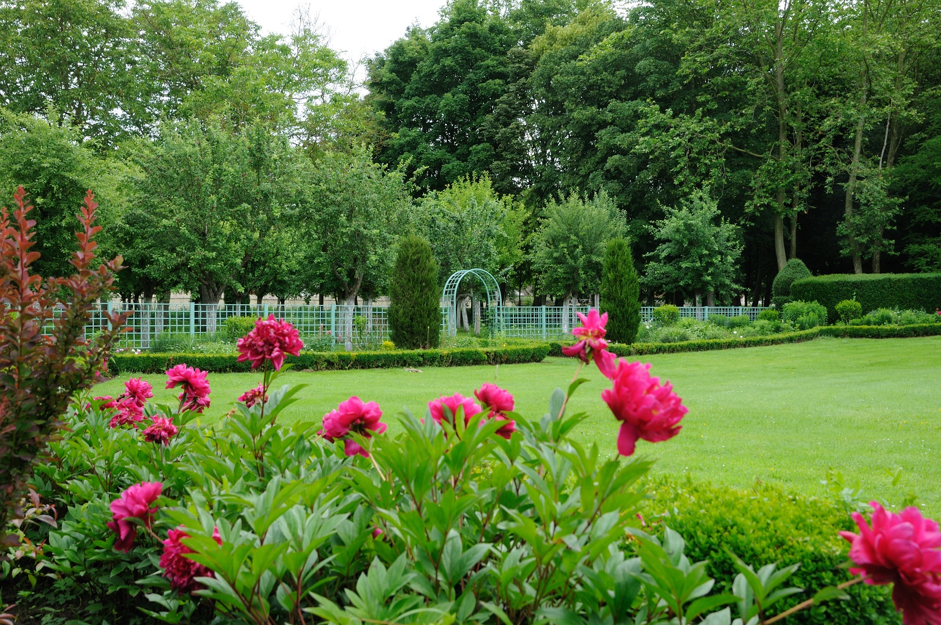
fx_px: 979
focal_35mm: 38
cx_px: 470
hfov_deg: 51.3
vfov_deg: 35.4
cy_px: 312
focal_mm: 25
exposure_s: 1/100
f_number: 7.1
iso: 200
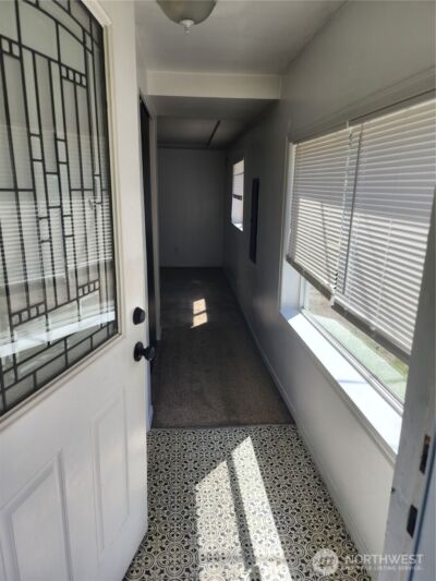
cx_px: 218
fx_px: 386
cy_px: 290
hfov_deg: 58.9
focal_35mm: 23
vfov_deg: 73.9
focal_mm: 6.4
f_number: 1.8
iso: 12
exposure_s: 1/292
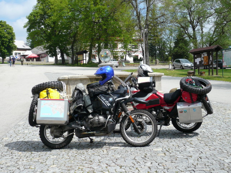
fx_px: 387
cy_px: 86
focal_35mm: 58
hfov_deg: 33.2
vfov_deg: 25.2
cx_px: 116
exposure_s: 1/800
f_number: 4
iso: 100
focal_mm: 9.6
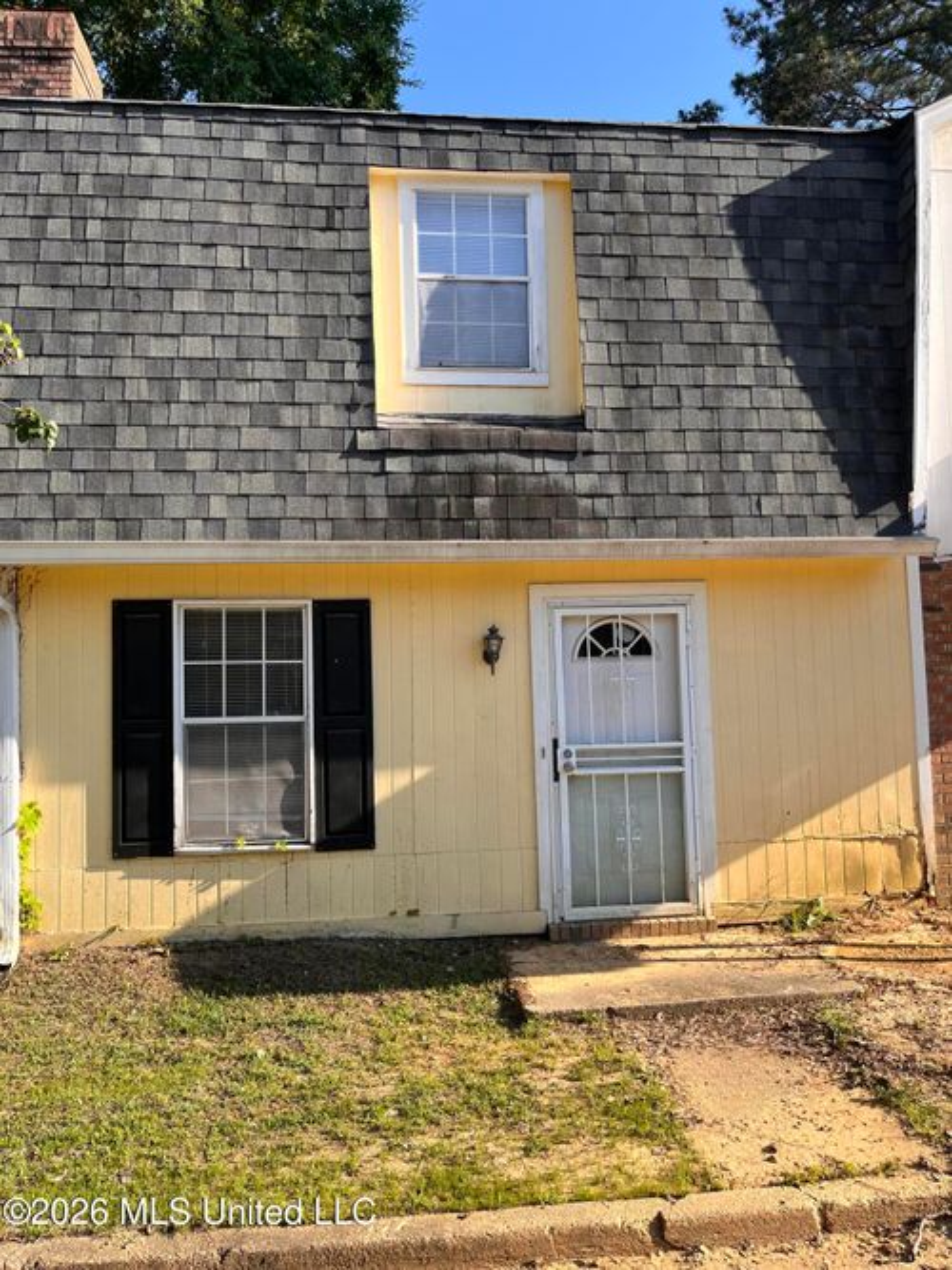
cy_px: 635
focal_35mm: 26
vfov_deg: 67.3
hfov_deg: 53.0
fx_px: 954
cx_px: 476
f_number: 1.6
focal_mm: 5.1
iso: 50
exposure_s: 1/1238
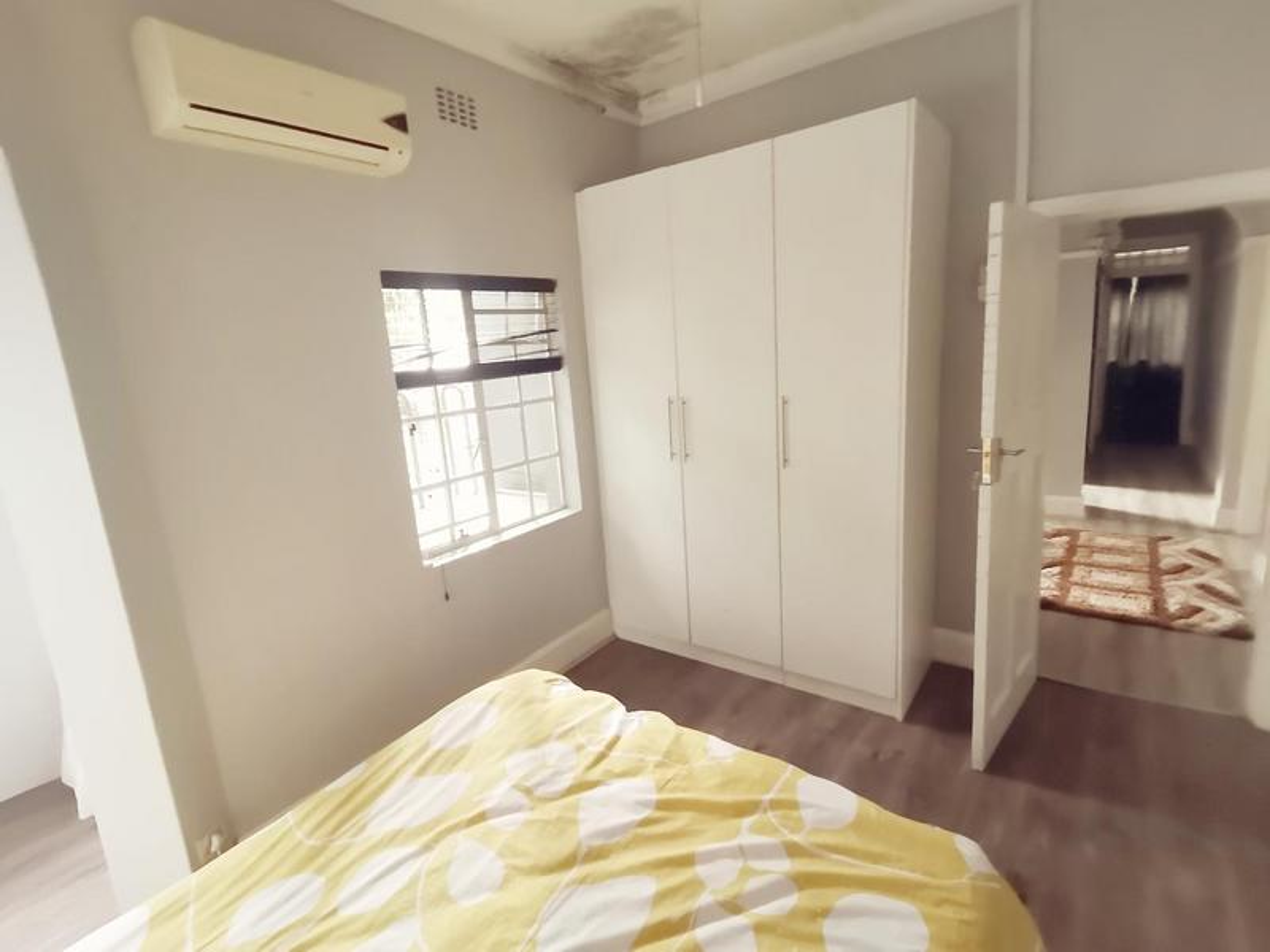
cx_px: 635
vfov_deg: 74.7
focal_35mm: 17
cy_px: 476
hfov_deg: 91.0
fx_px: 624
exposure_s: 1/20
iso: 640
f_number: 2.4
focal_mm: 1.78
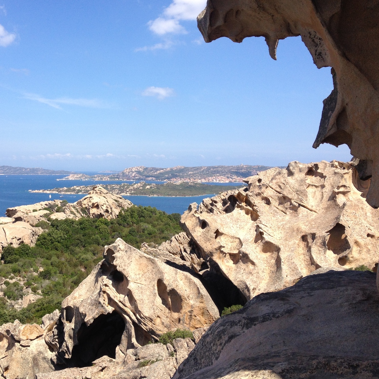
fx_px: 545
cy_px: 183
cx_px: 121
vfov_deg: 38.3
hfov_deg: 37.9
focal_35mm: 44
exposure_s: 1/1577
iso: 50
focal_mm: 4.28
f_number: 2.4
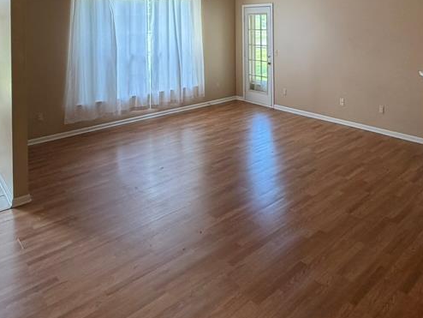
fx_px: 355
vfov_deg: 43.4
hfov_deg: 60.3
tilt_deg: +0.3
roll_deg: +0.6
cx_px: 280
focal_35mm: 29
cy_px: 22
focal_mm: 2.22
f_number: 2.2
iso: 250
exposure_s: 1/120
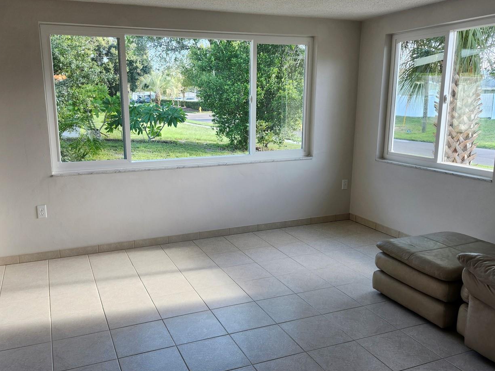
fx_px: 429
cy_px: 186
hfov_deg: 59.9
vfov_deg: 46.8
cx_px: 226
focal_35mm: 30
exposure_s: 1/180
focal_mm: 5.54
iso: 100
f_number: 1.8
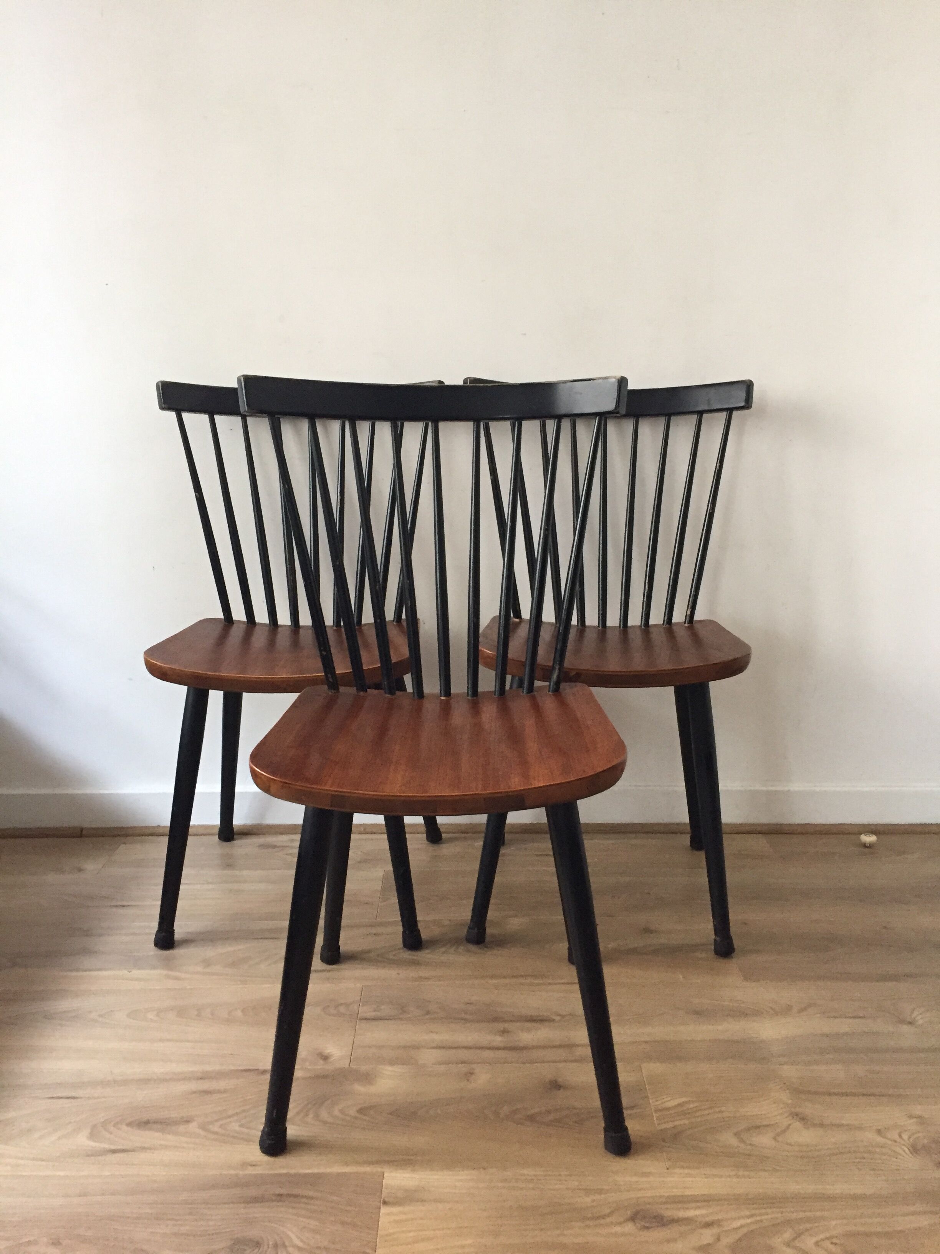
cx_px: 470
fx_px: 1050
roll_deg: -0.1
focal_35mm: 29
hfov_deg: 48.2
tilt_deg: -13.9
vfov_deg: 61.7
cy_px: 627
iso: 250
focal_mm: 4.15
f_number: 2.2
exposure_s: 1/25
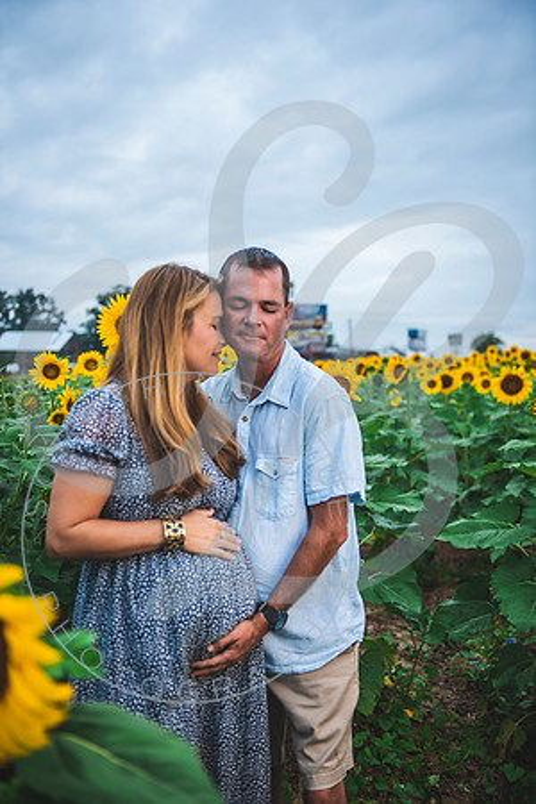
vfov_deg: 46.4
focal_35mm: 42
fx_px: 938
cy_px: 402
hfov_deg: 31.9
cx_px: 268
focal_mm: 42
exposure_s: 1/250
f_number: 2.8
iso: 200
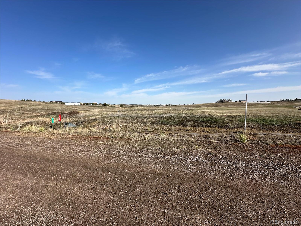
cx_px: 150
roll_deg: +0.2
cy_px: 113
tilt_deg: -3.3
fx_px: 122
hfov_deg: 102.1
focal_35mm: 14
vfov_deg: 85.7
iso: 50
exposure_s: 1/2451
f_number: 2.2
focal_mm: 2.22
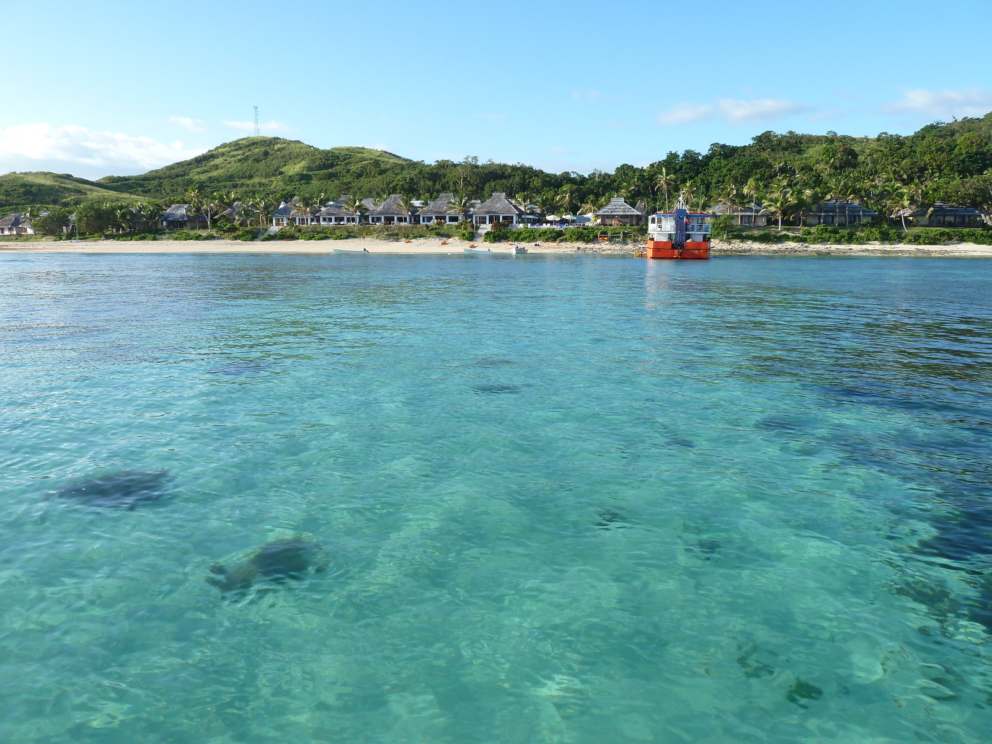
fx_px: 716
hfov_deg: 69.4
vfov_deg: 54.9
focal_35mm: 25
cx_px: 496
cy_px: 372
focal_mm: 4.1
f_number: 4
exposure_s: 1/250
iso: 80
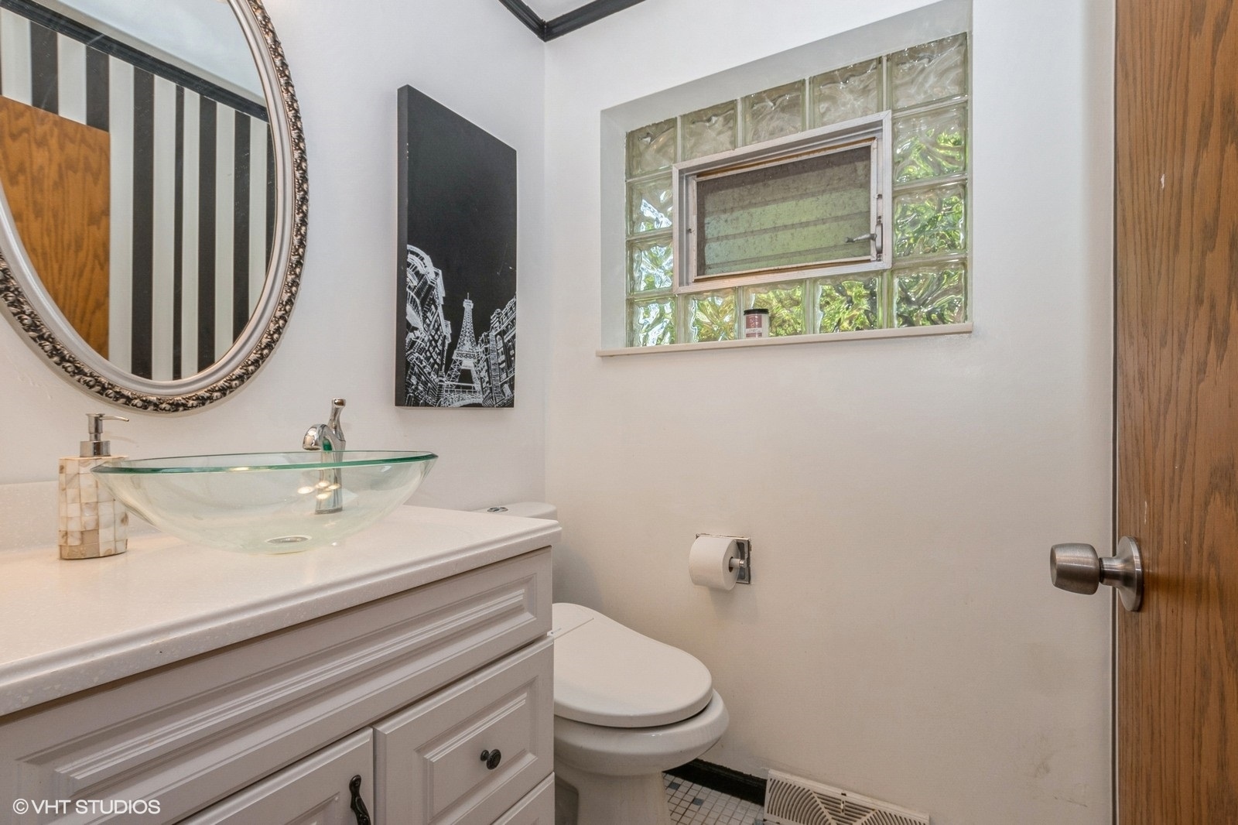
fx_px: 516
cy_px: 412
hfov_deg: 100.4
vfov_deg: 77.3
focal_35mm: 15
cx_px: 619
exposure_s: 1/50
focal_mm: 10
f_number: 7.1
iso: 250
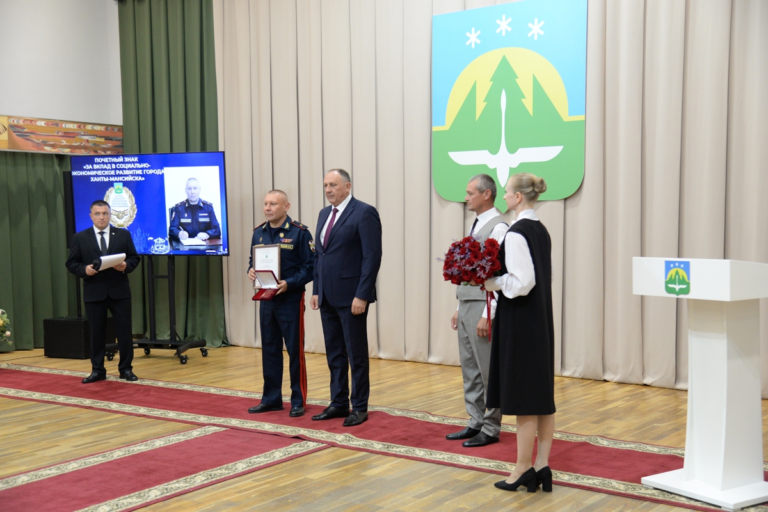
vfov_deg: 29.2
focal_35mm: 46
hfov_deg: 42.7
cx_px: 384
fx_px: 981
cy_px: 256
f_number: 4
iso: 2000
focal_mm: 46
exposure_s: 1/125
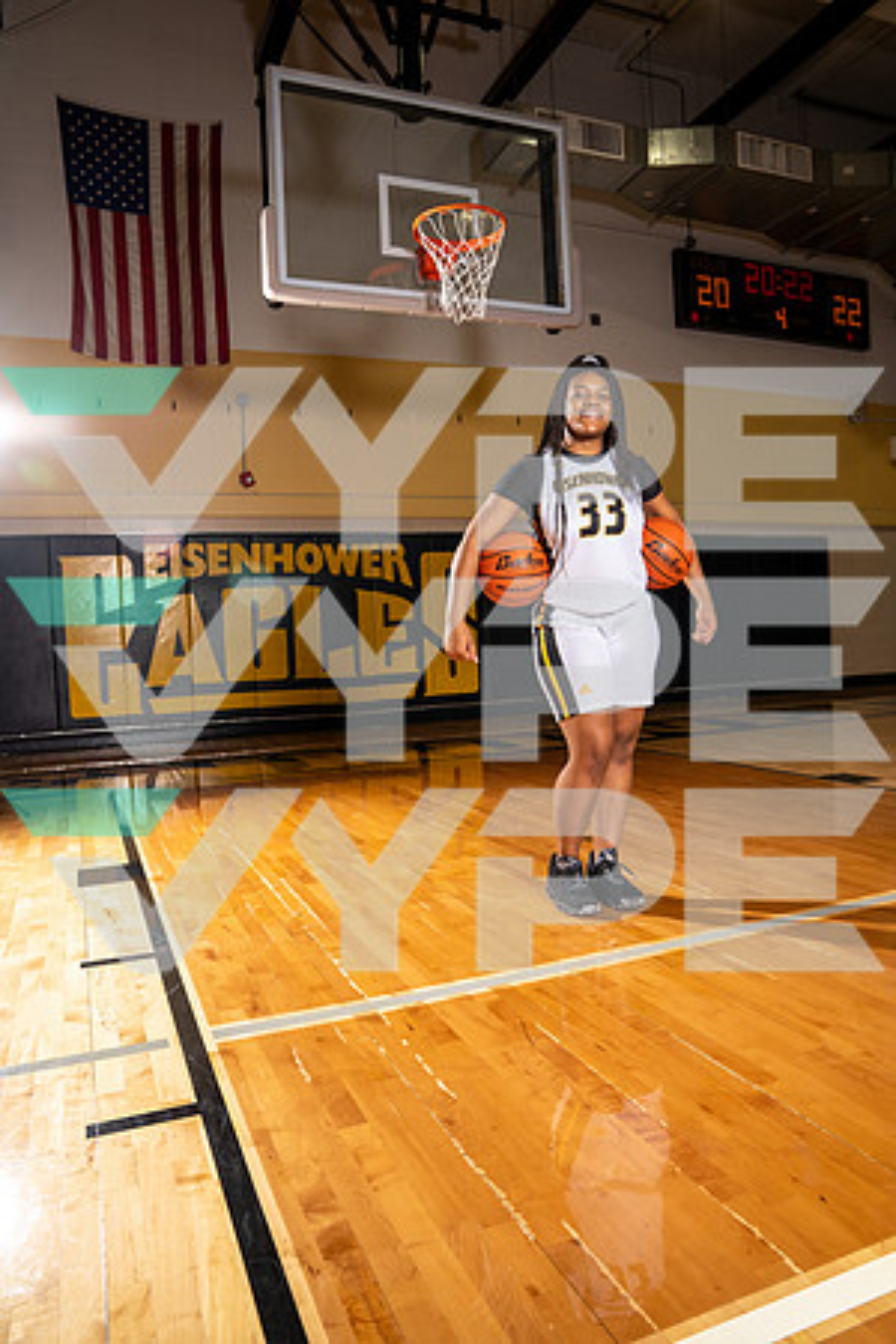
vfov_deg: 73.7
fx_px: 896
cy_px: 672
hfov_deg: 53.1
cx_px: 448
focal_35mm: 24
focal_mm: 24
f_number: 6.3
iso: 320
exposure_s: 1/250
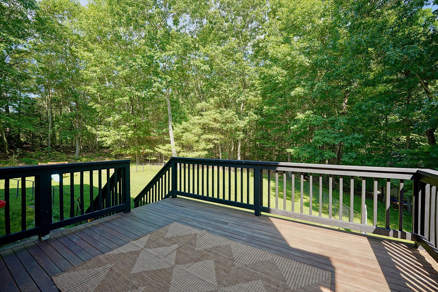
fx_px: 170
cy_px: 146
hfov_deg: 104.3
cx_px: 219
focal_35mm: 14
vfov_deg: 81.2
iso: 100
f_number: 5
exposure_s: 1/100
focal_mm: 14
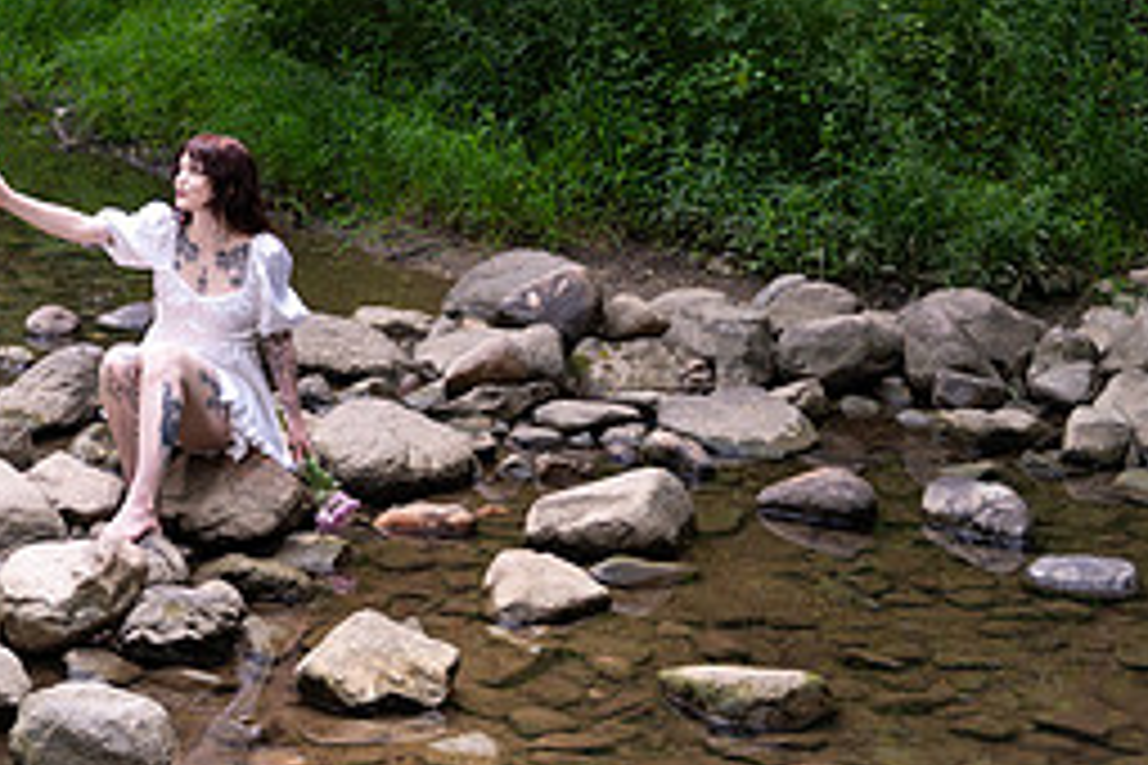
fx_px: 2615
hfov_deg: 23.6
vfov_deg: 16.3
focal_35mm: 82
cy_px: -20
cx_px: -18
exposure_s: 1/200
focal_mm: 36
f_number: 2.8
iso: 400
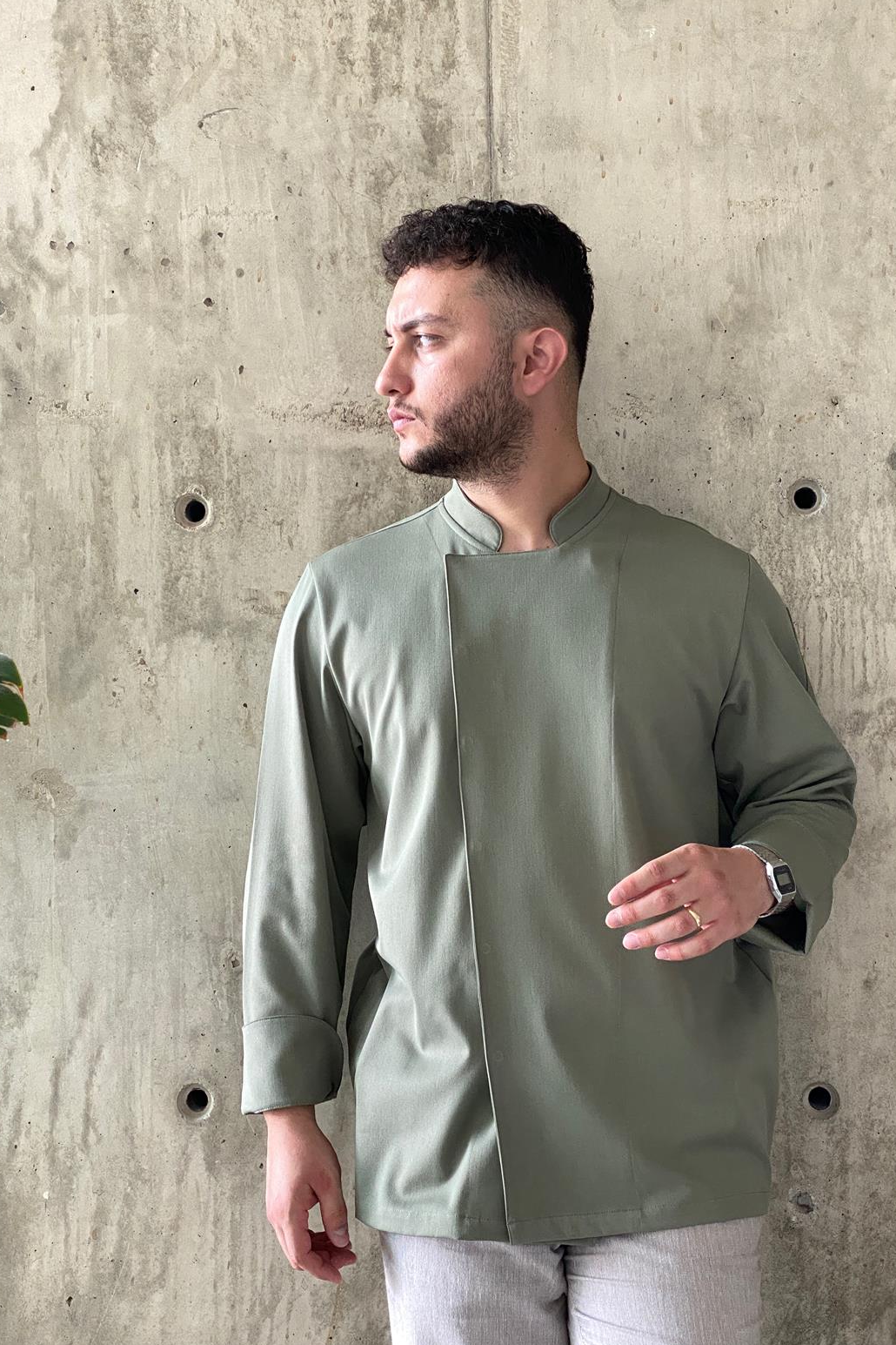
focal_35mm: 56
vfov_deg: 35.6
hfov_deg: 24.2
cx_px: 455
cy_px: 660
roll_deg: +0.3
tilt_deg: +3.3
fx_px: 2091
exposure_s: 1/121
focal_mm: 6
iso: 125
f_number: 2
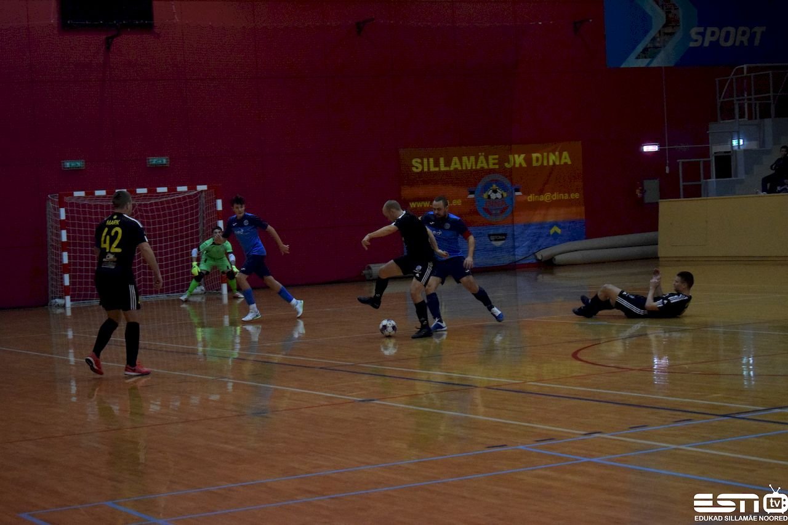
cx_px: 394
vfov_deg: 16.5
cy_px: 262
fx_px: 1805
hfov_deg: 24.6
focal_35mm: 82
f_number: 5.6
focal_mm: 55
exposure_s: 1/500
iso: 6400
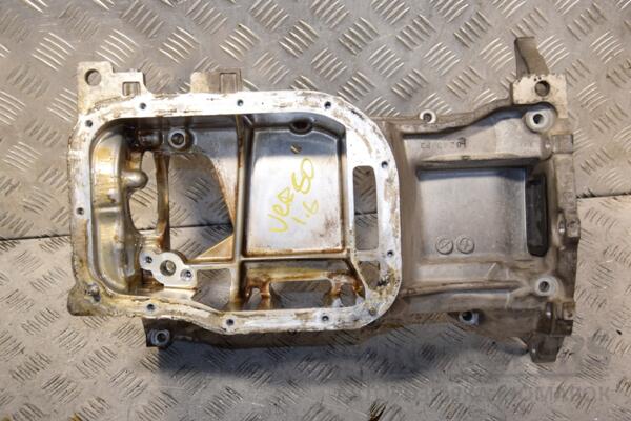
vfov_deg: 29.9
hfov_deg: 43.6
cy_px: 210
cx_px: 316
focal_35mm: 45
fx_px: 789
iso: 800
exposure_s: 1/200
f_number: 5
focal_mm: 30
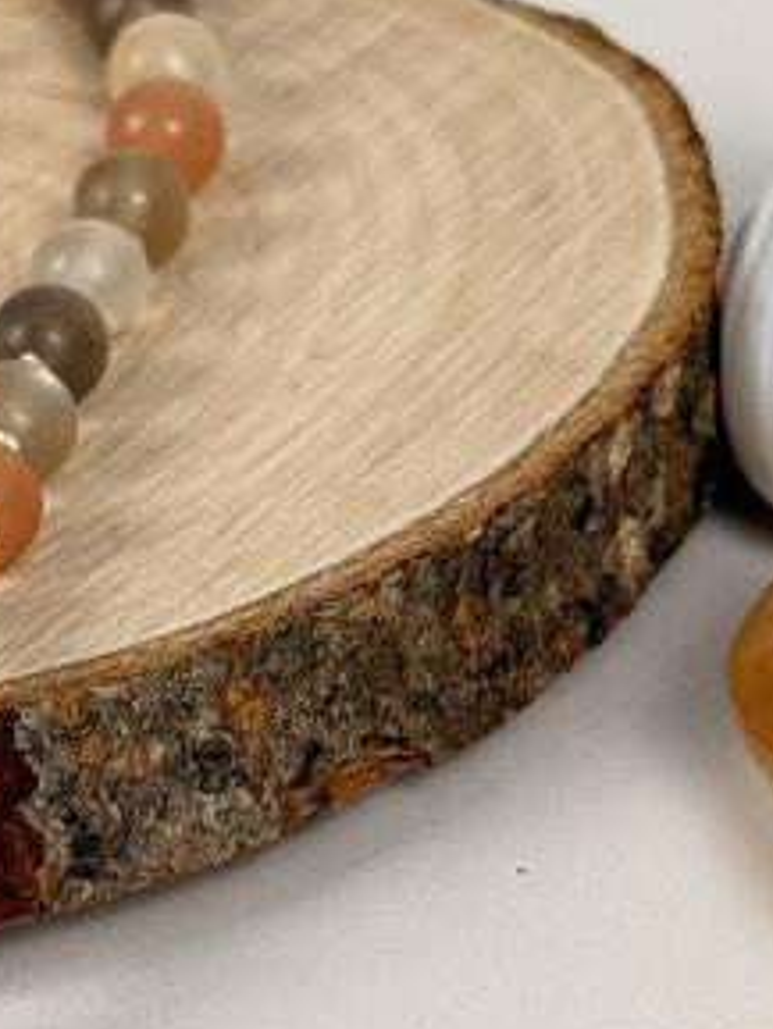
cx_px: 125
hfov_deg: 7.5
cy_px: 644
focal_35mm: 199
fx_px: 5921
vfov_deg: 9.9
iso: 50
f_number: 1.78
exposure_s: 1/100
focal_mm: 6.76
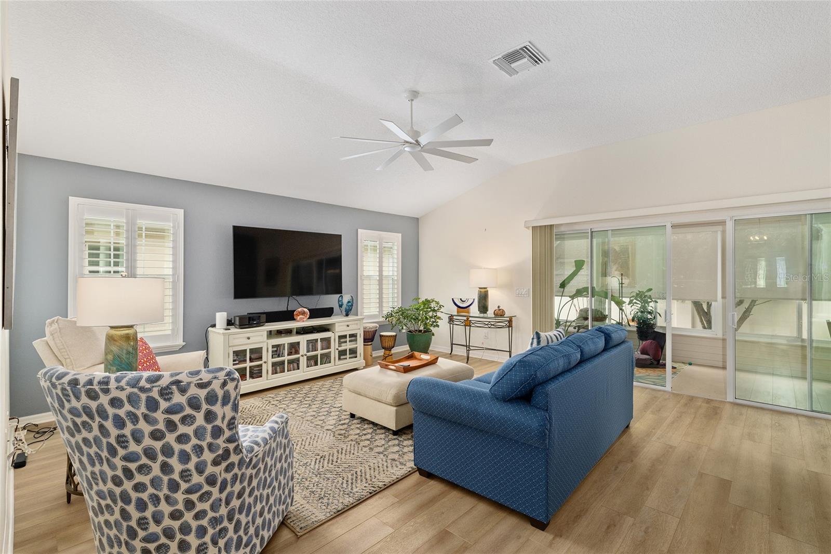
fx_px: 346
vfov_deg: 77.3
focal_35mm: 15
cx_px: 416
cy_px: 277
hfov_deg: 100.4
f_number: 8
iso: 500
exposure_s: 1/25
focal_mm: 15
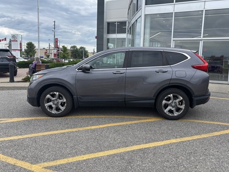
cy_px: 82
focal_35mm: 28
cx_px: 121
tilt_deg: -6.6
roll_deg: -2.3
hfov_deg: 63.4
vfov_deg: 49.8
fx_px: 185
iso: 50
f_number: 1.6
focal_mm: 5.96
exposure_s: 1/1667
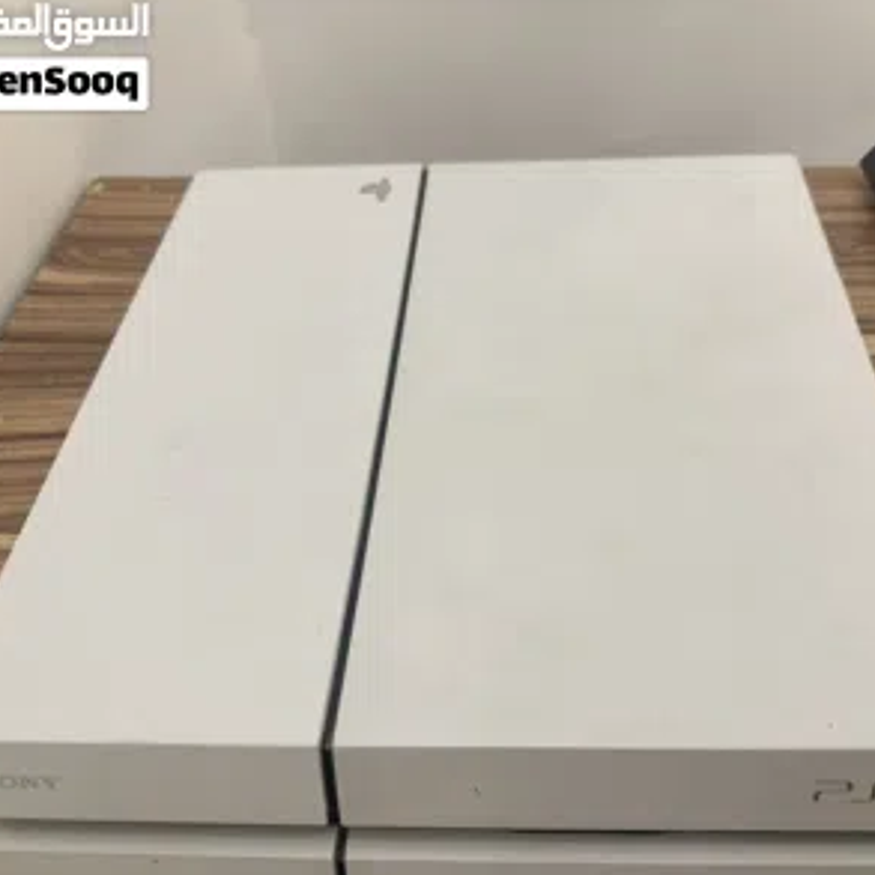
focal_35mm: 29
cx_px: 517
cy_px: 439
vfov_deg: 55.6
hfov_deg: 55.3
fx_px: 829
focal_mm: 6.86
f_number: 1.78
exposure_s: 1/105
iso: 160
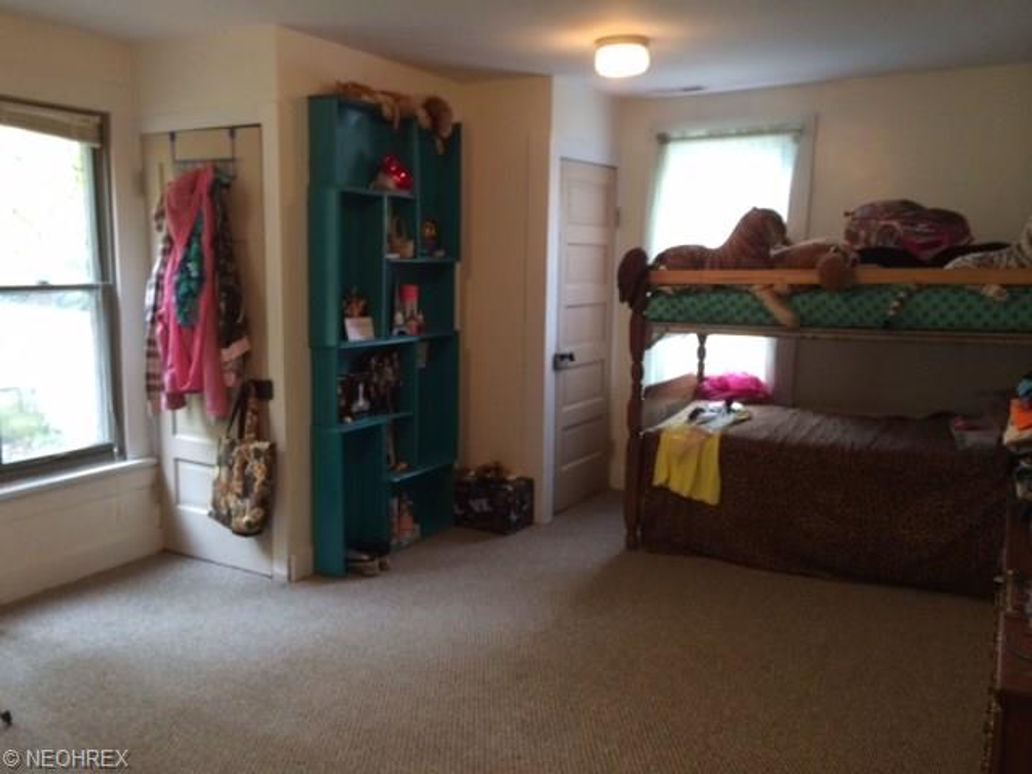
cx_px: 516
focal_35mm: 30
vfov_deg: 46.8
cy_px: 387
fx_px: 894
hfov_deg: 60.0
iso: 200
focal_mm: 4.12
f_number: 2.2
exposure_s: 1/30
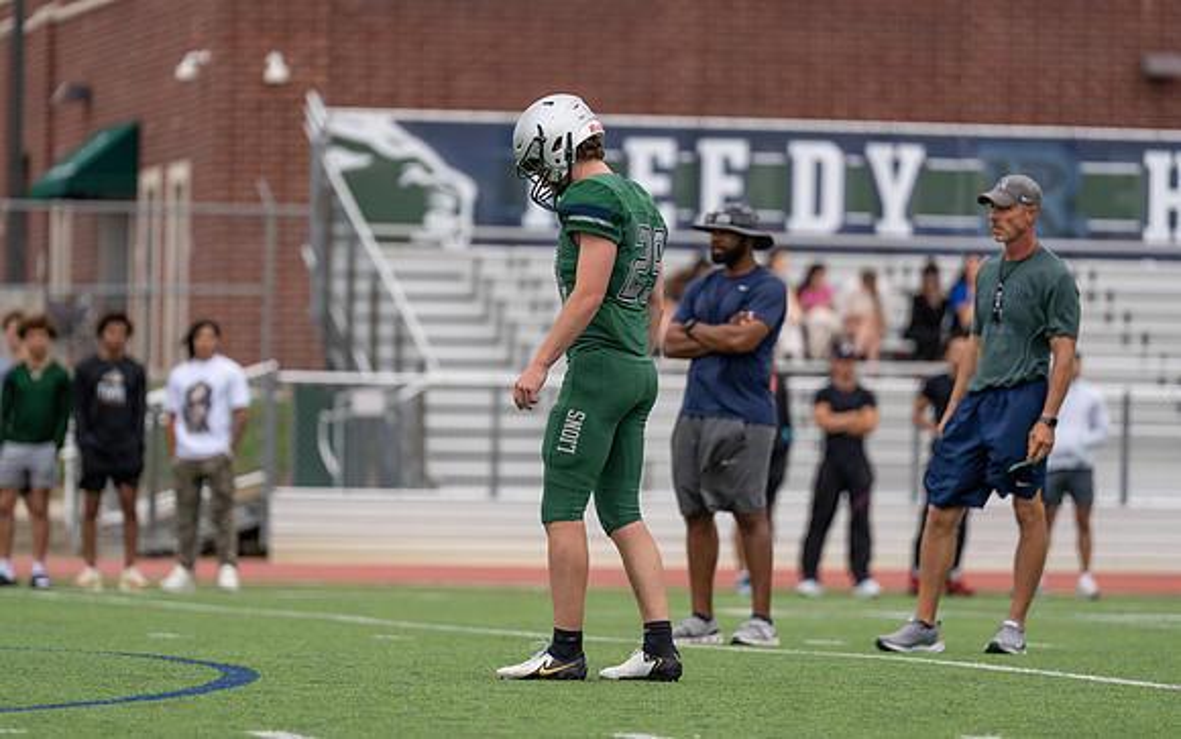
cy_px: 321
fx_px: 7955
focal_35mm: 247
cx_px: 597
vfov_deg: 5.3
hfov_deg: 8.5
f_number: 2.8
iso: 250
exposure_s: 1/1250
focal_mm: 200
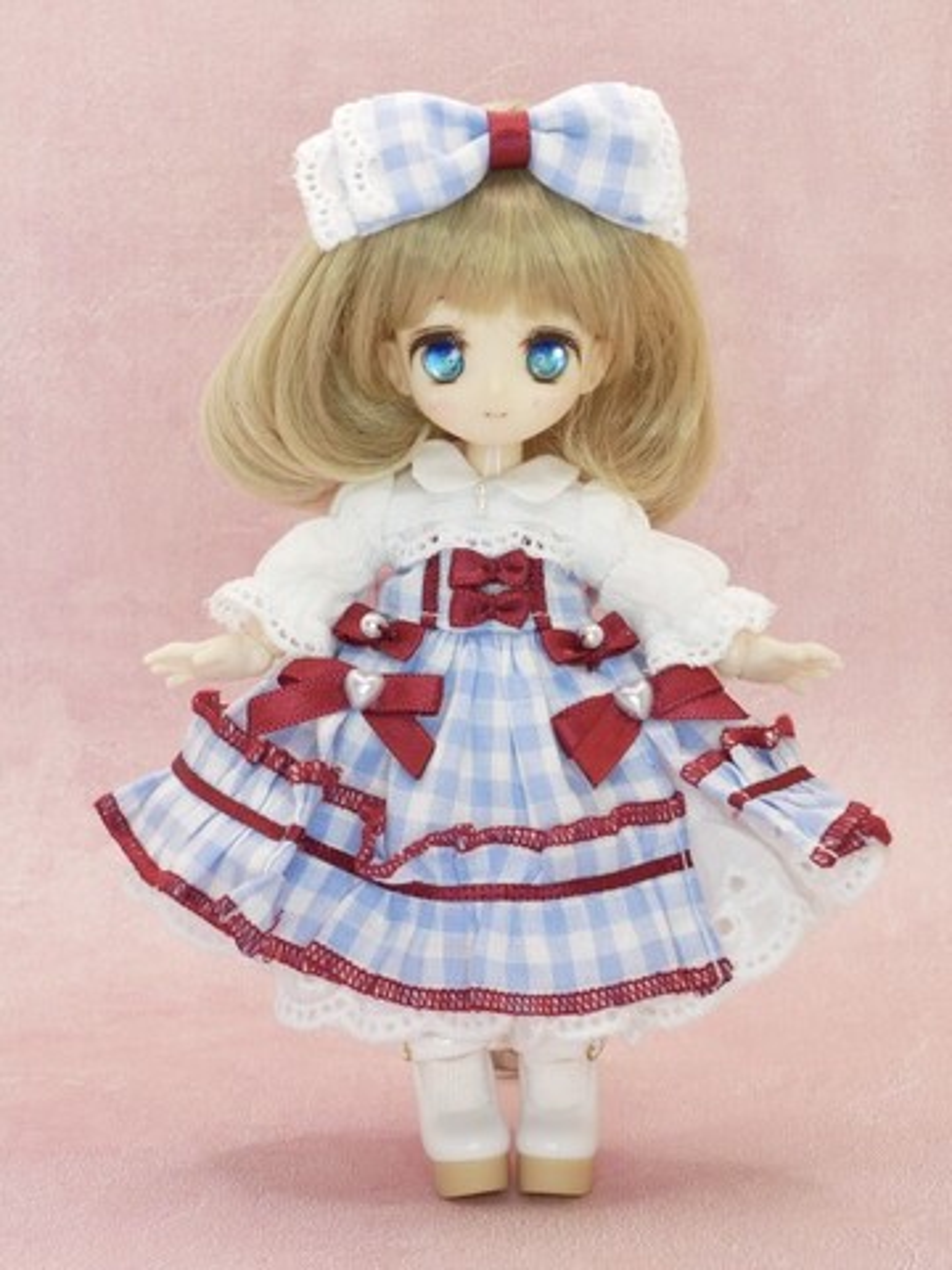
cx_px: 476
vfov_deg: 46.8
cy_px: 635
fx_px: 1467
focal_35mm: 40
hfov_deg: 36.0
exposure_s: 1/15
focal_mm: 20
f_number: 8
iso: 200
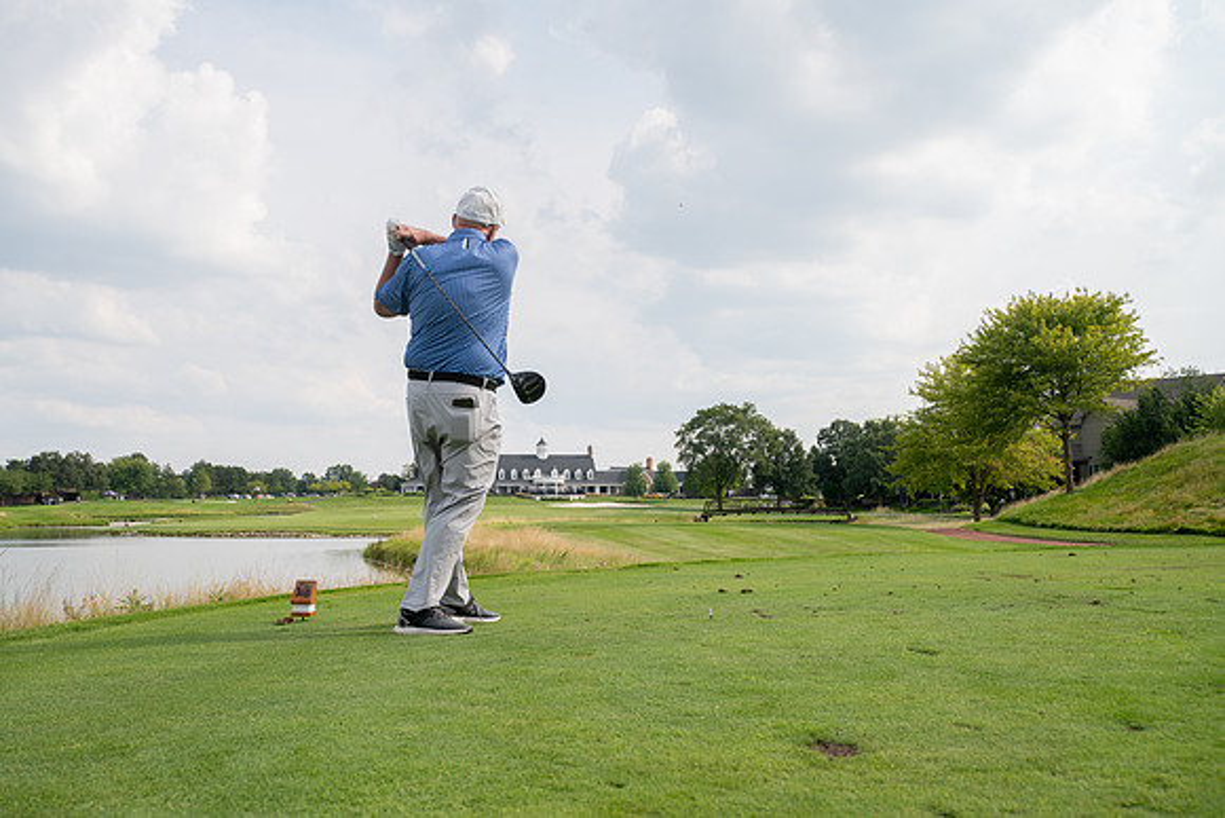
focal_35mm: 37
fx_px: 1262
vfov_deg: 35.9
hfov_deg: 51.8
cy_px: 409
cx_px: 612
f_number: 6.3
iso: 250
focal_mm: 37
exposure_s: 1/1000
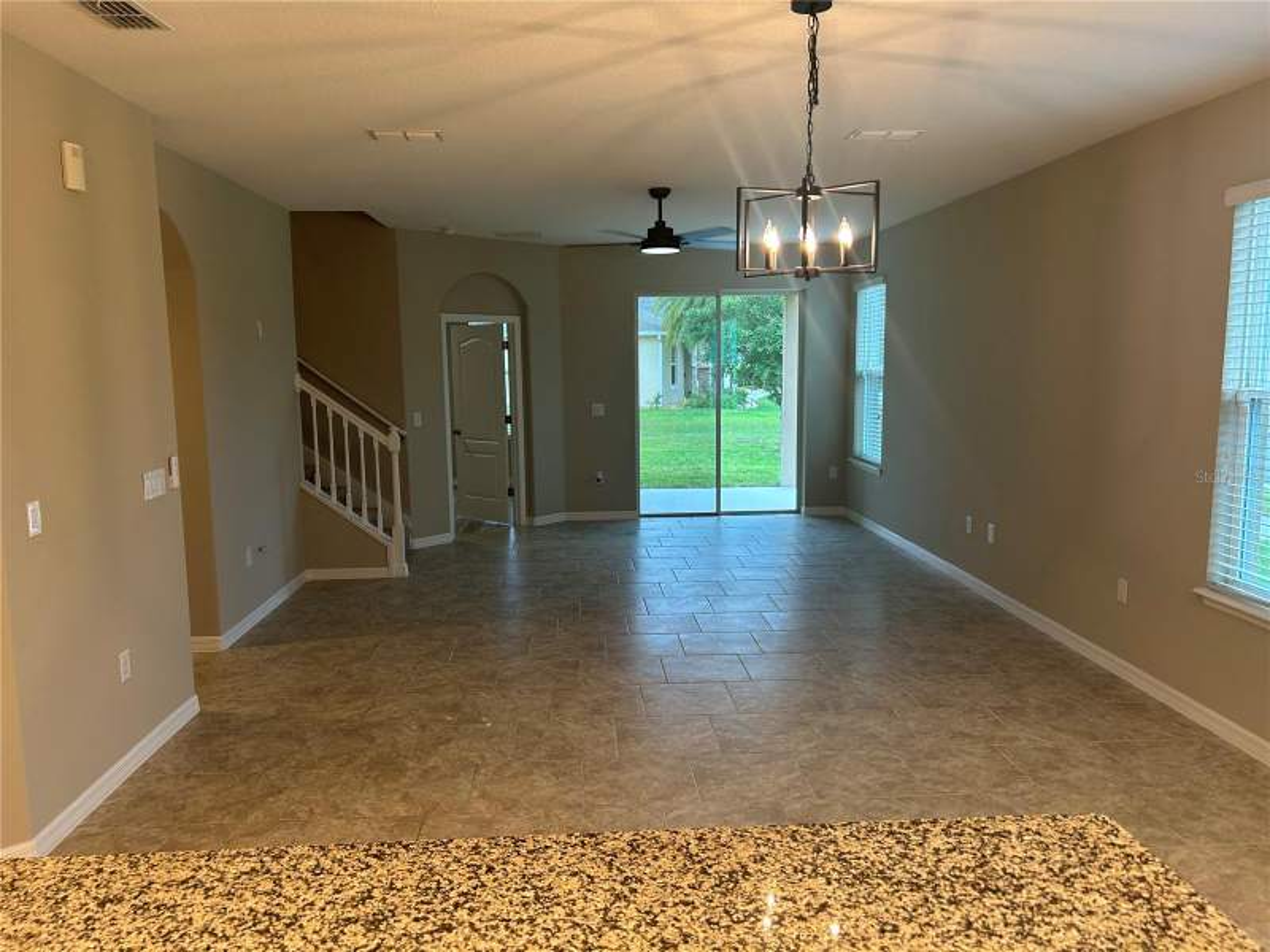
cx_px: 635
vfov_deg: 53.1
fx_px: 954
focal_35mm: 26
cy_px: 476
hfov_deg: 67.3
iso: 80
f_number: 1.5
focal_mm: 5.7
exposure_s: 1/60
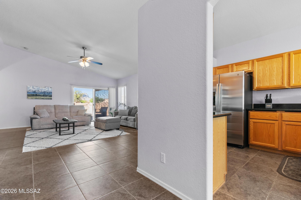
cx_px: 150
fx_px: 134
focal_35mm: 16
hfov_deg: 96.8
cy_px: 100
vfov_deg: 73.7
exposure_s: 1/8
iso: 2000
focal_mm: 16
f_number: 18
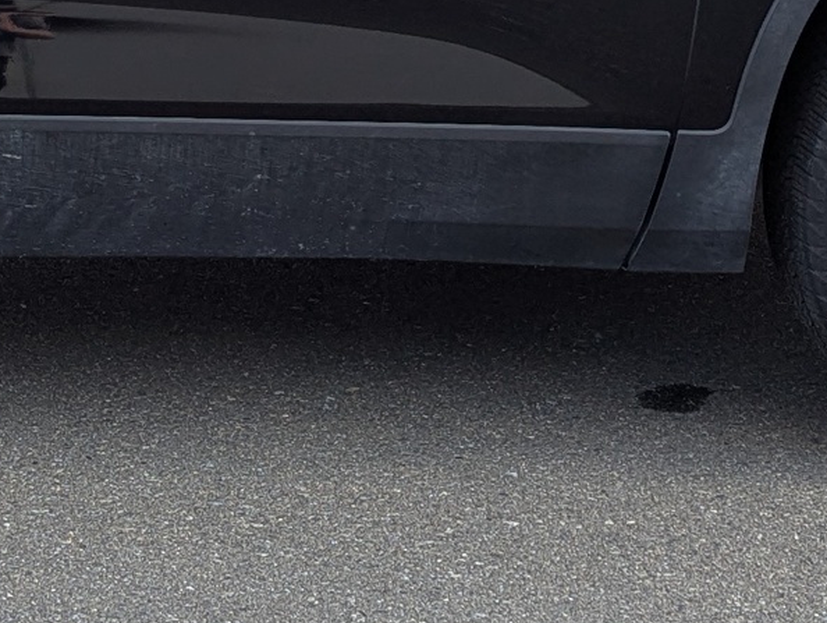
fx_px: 2775
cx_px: -29
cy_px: -20
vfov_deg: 12.6
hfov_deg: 16.5
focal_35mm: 116
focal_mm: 6.81
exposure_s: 1/497
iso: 36
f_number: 1.85
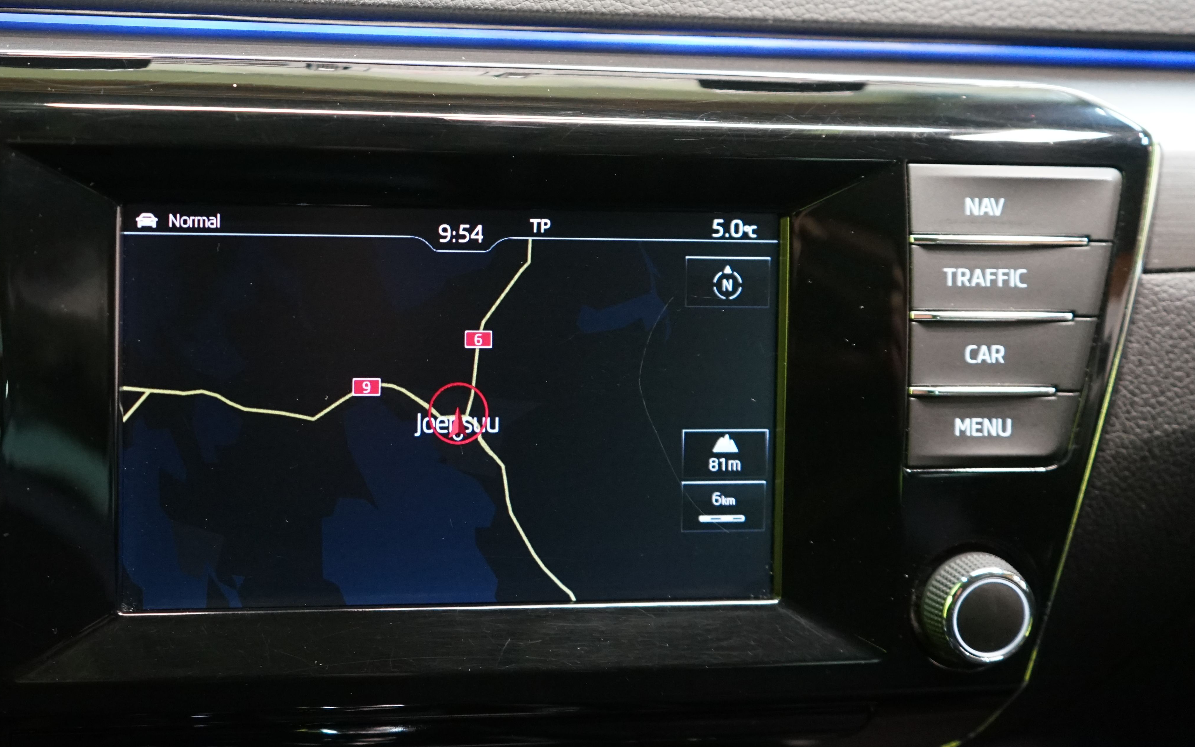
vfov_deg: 28.5
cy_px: 291
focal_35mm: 45
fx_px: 1466
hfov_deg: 43.9
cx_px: 421
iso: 2500
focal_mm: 30
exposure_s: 1/30
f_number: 3.5
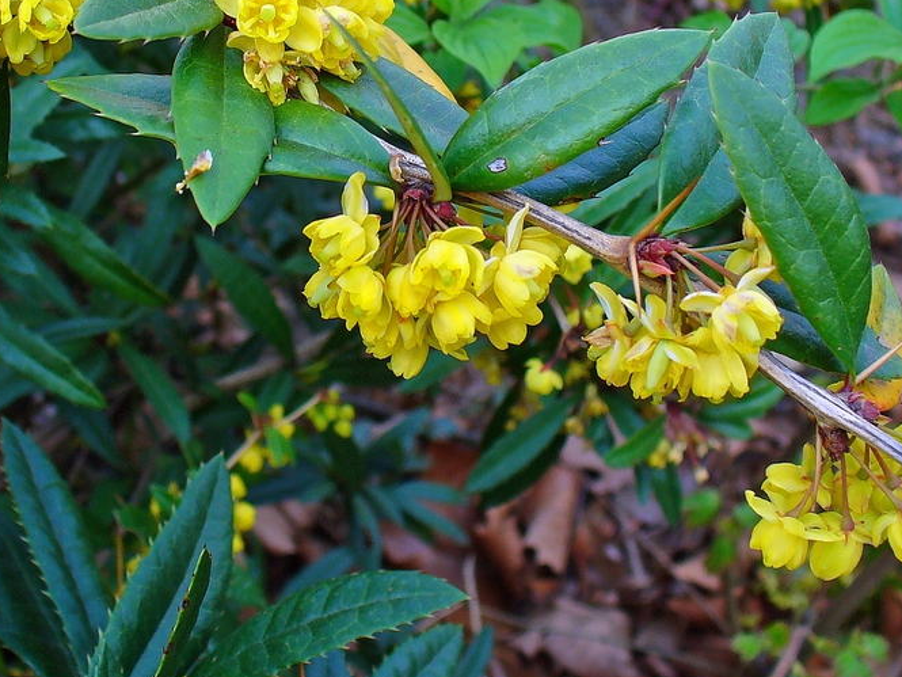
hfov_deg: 33.7
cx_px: 372
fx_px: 1486
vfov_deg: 25.5
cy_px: 209
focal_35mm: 57
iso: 64
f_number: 2.8
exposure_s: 1/200
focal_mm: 6.1
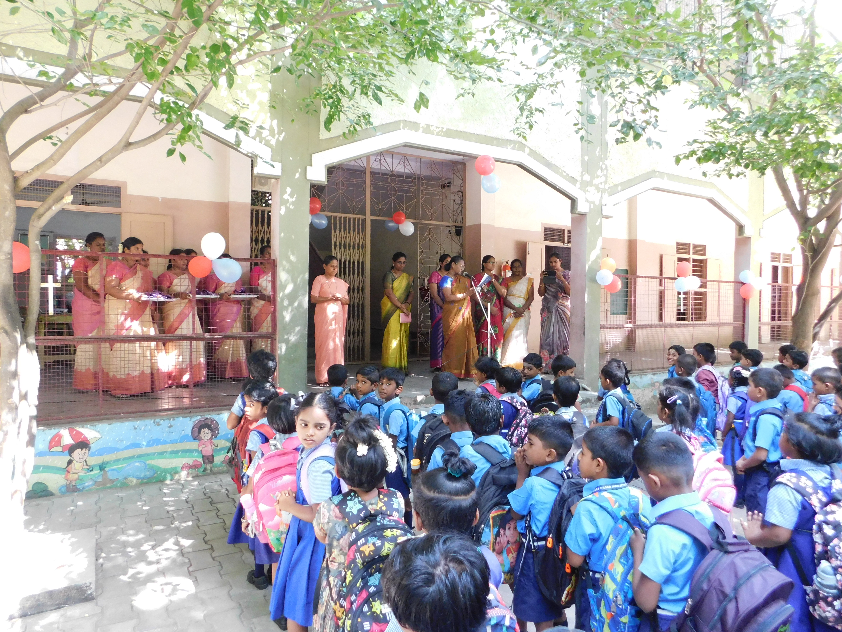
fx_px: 559
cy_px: 316
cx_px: 421
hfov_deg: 73.9
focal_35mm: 23
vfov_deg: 58.9
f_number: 3
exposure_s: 1/30
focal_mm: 4
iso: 320
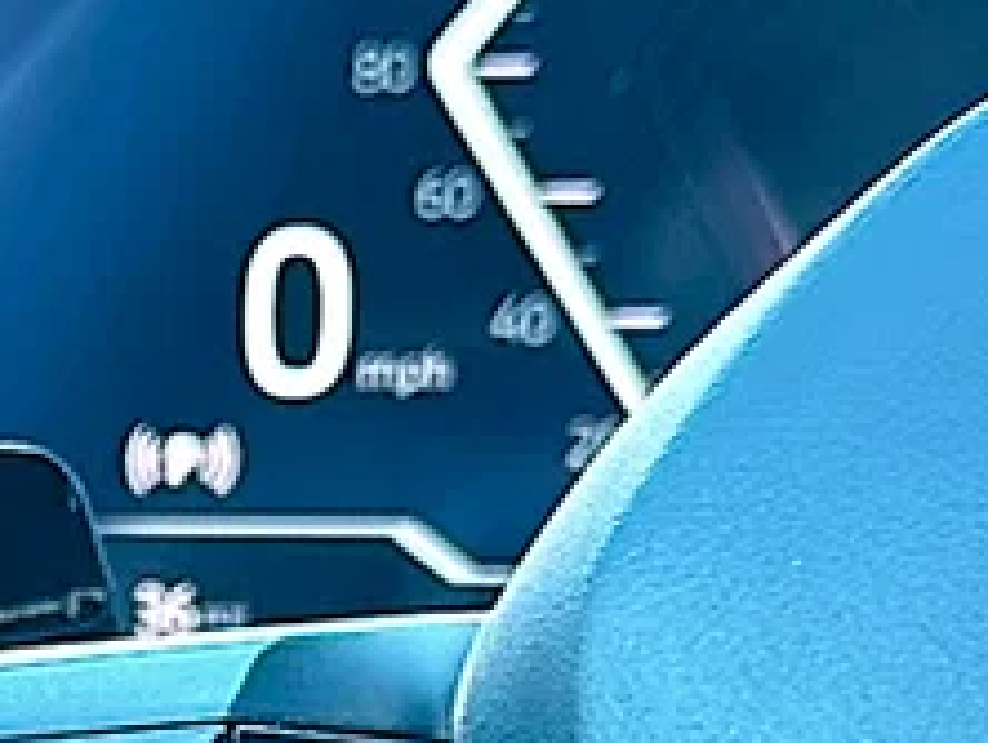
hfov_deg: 13.4
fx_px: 4143
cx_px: -62
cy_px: 1052
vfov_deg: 10.0
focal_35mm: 145
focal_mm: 6.86
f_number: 1.78
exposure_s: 1/108
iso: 64
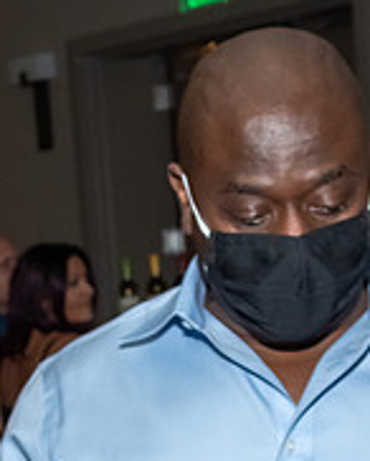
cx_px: -130
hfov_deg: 9.1
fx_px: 2282
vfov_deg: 11.4
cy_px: 519
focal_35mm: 167
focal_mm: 28
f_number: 6.3
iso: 500
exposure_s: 1/250
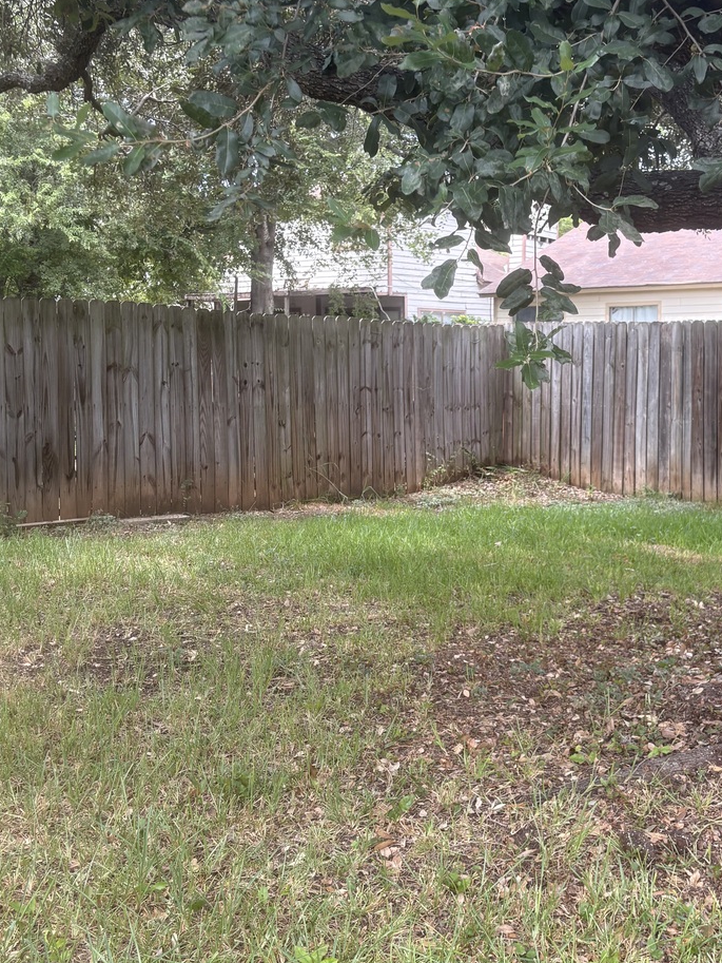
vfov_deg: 45.8
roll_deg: -0.7
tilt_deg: -5.0
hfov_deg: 34.6
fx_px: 1140
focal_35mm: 41
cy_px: 478
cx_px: 512
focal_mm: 5.96
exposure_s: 1/317
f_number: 1.6
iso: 50
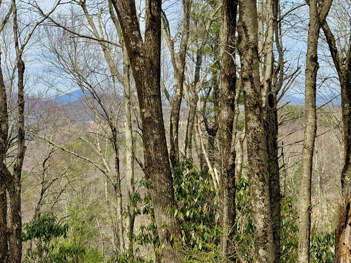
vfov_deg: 23.6
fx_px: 629
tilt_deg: +0.1
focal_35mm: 62
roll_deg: +2.1
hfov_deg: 31.2
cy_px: 101
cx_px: 193
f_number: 1.78
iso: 64
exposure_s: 1/3378
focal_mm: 6.76
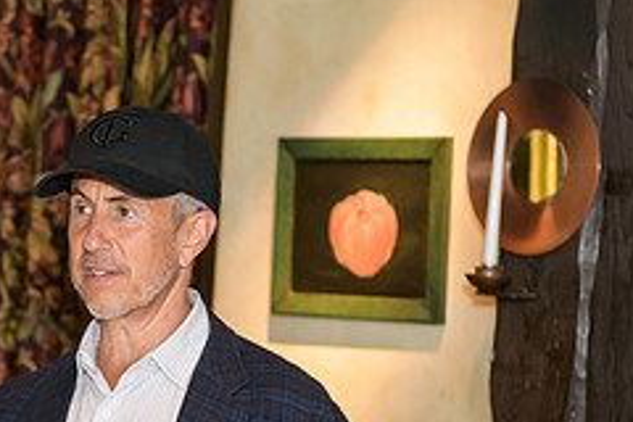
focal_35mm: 169
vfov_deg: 8.1
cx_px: 103
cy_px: 405
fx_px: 2971
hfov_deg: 12.1
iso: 1250
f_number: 3.2
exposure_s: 1/125
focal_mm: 70
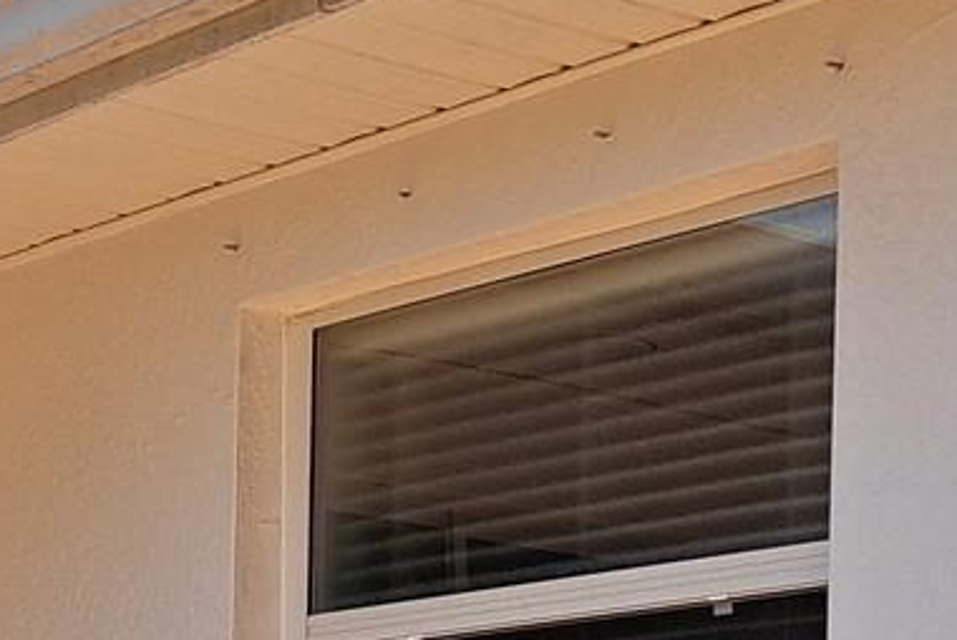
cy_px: 1111
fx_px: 2793
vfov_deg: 12.1
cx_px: -552
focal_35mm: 105
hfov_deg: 17.2
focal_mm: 5.23
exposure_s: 1/1626
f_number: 1.8
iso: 50
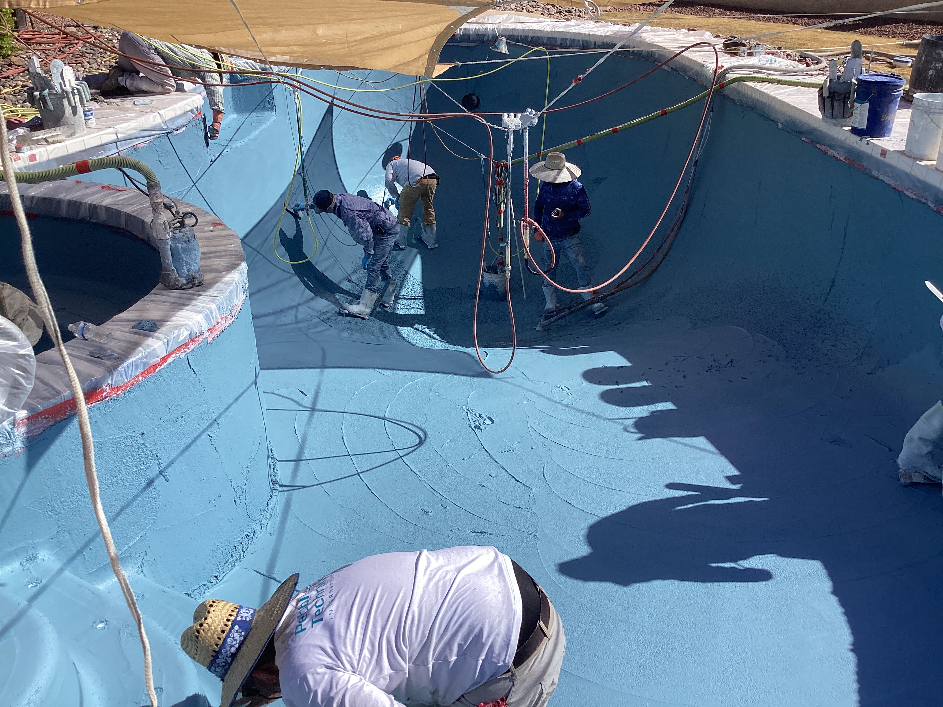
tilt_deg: -26.8
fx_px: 844
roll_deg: +0.9
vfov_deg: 45.4
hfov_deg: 58.4
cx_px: 472
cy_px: 354
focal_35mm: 31
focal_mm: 3.3
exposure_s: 1/1894
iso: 25
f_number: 2.4
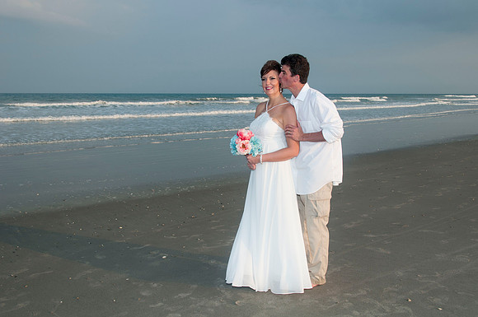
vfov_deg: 39.1
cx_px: 242
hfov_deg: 56.3
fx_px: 447
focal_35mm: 34
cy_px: 158
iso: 100
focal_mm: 22
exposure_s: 1/250
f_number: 7.1
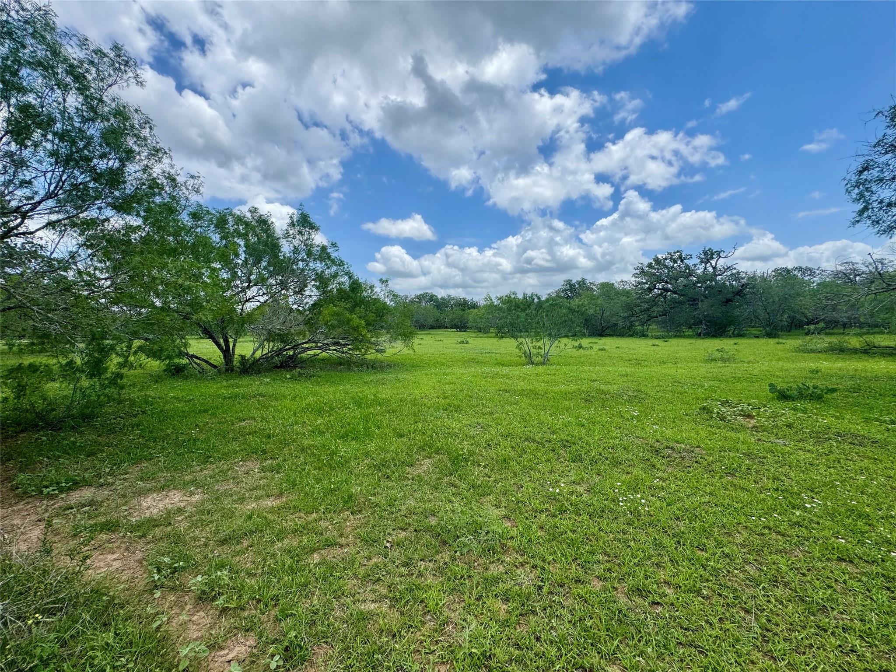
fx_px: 362
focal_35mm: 14
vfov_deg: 85.7
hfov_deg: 102.1
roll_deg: +1.7
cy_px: 336
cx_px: 448
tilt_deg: -1.7
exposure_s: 1/2083
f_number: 2.2
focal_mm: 2.22
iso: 50
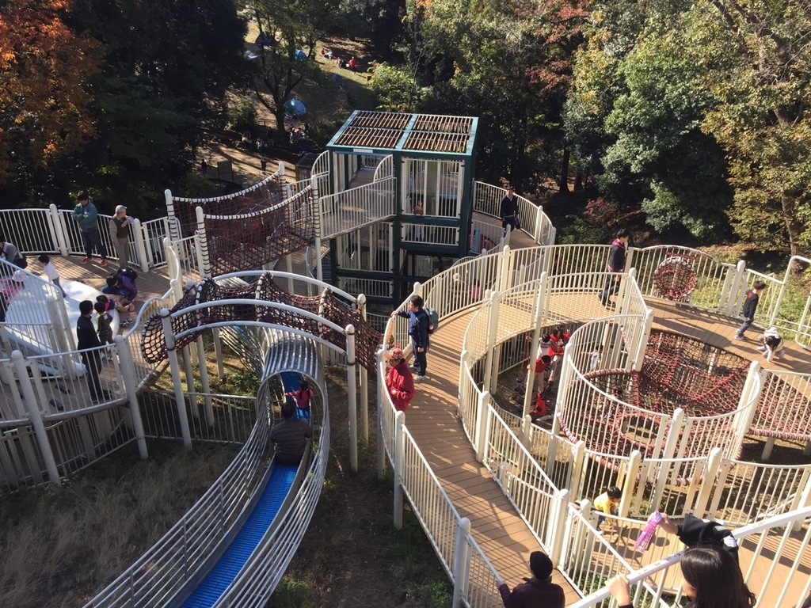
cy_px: 304
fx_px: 679
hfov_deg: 61.7
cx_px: 406
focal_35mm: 29
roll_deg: -3.2
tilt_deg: -30.0
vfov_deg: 48.2
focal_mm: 4.15
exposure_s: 1/706
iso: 32
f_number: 2.2
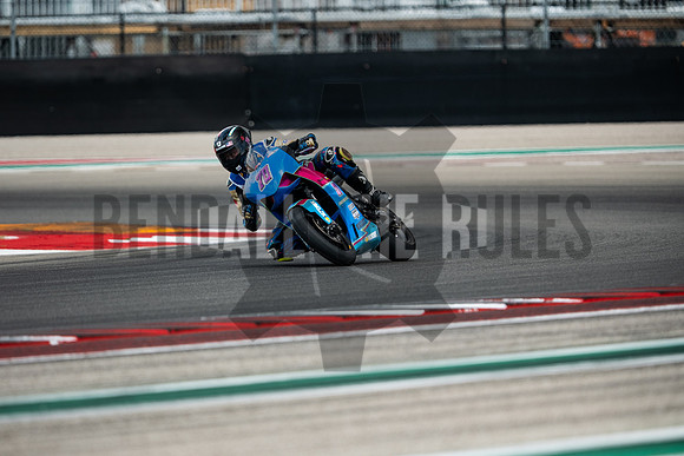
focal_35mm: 420
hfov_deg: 4.9
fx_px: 7981
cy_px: 228
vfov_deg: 3.3
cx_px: 342
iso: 320
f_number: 2.8
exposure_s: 1/1600
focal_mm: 280
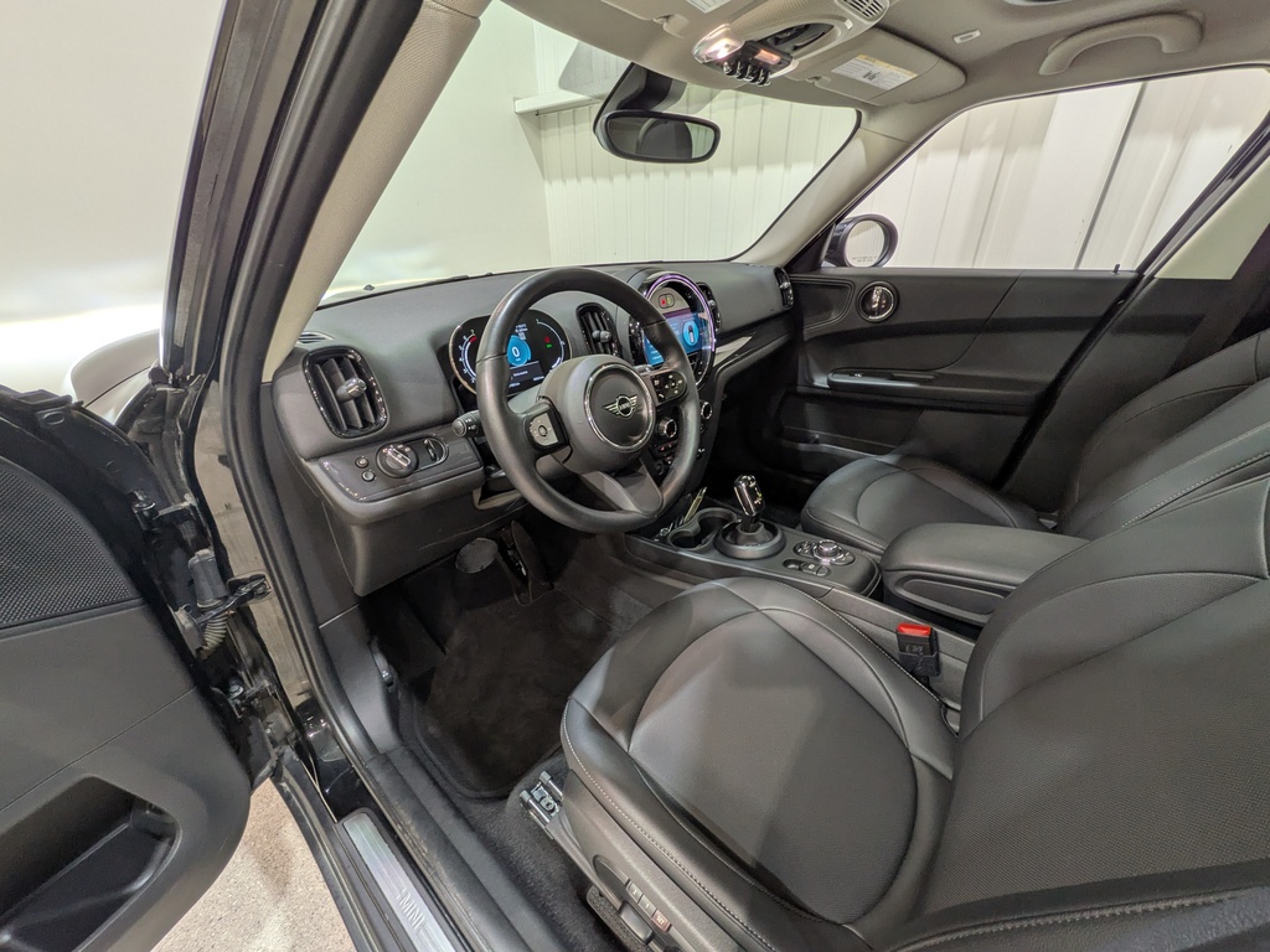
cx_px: 635
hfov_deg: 102.1
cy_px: 476
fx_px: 514
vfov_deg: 85.7
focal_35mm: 14
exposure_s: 1/30
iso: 49
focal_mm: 1.83
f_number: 2.2
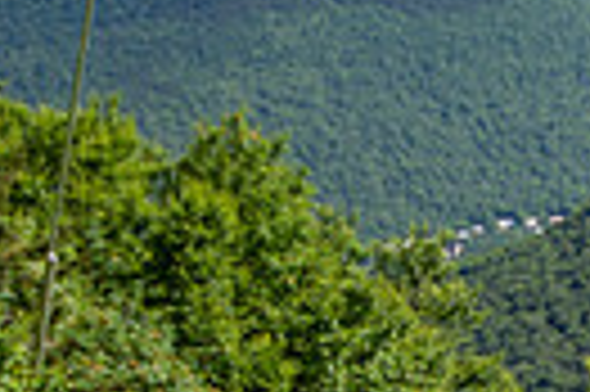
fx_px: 2537
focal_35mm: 155
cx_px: 1135
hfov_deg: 12.0
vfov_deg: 8.5
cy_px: 689
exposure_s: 1/400
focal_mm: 35
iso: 100
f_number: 5
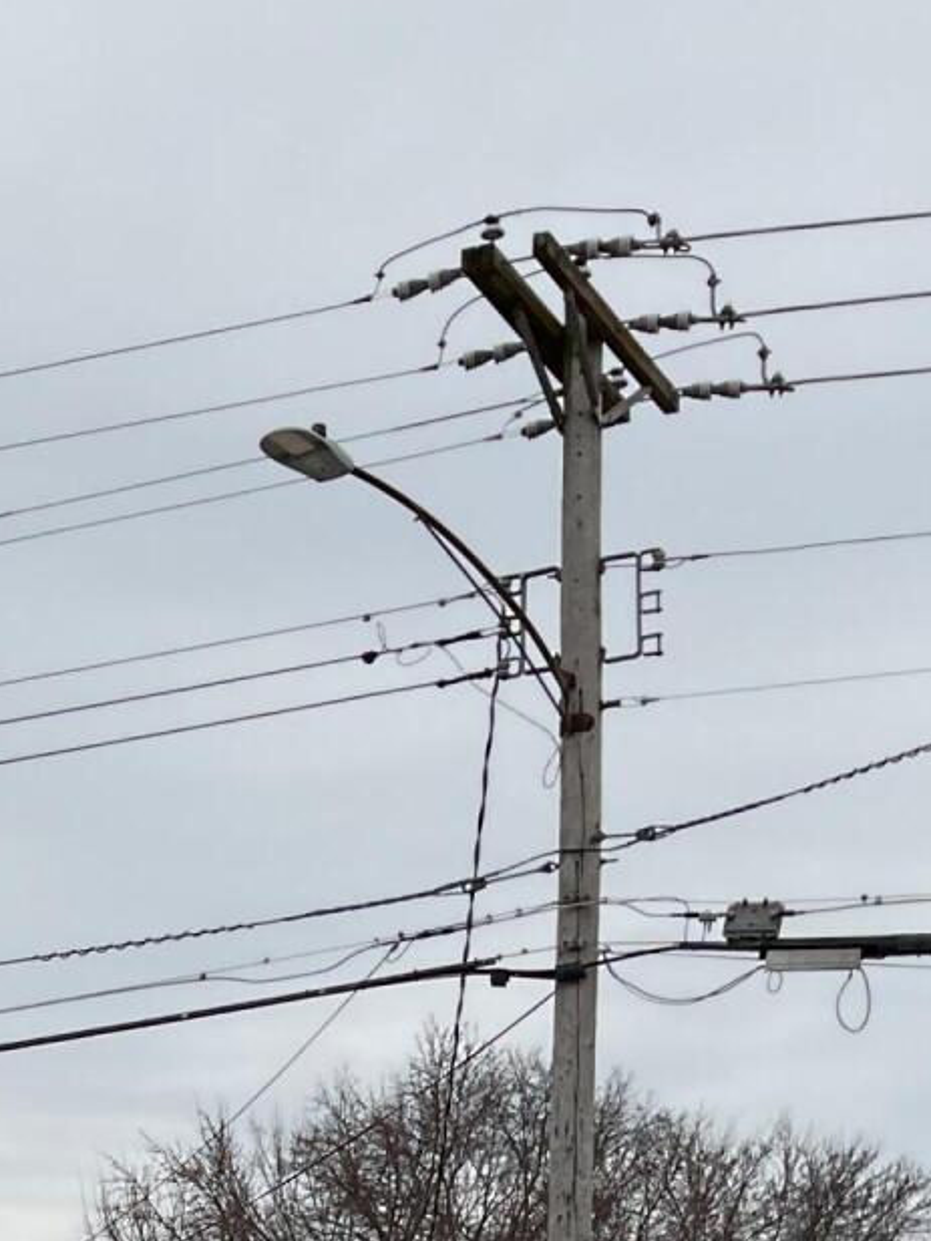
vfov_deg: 18.2
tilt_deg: -3.7
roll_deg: +0.5
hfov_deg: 15.0
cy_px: 1939
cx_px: -310
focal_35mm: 94
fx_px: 3370
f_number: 1.8
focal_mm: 3
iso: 16
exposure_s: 1/1848
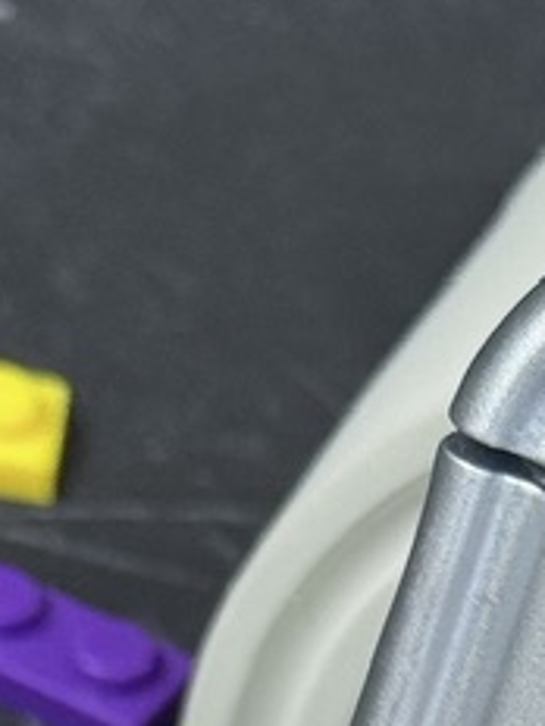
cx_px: 1043
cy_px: 1280
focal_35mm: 265
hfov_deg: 5.5
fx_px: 5563
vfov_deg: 7.3
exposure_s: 1/1678
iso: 64
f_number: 1.78
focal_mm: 6.76
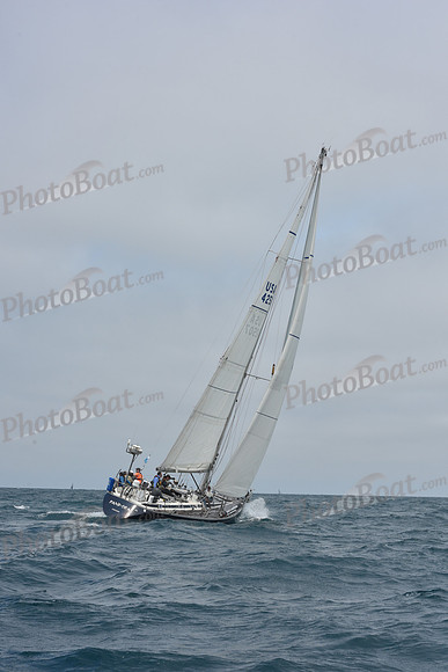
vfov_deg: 28.8
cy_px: 336
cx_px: 224
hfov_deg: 19.5
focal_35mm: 70
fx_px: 1306
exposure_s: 1/800
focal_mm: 70
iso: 250
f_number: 11
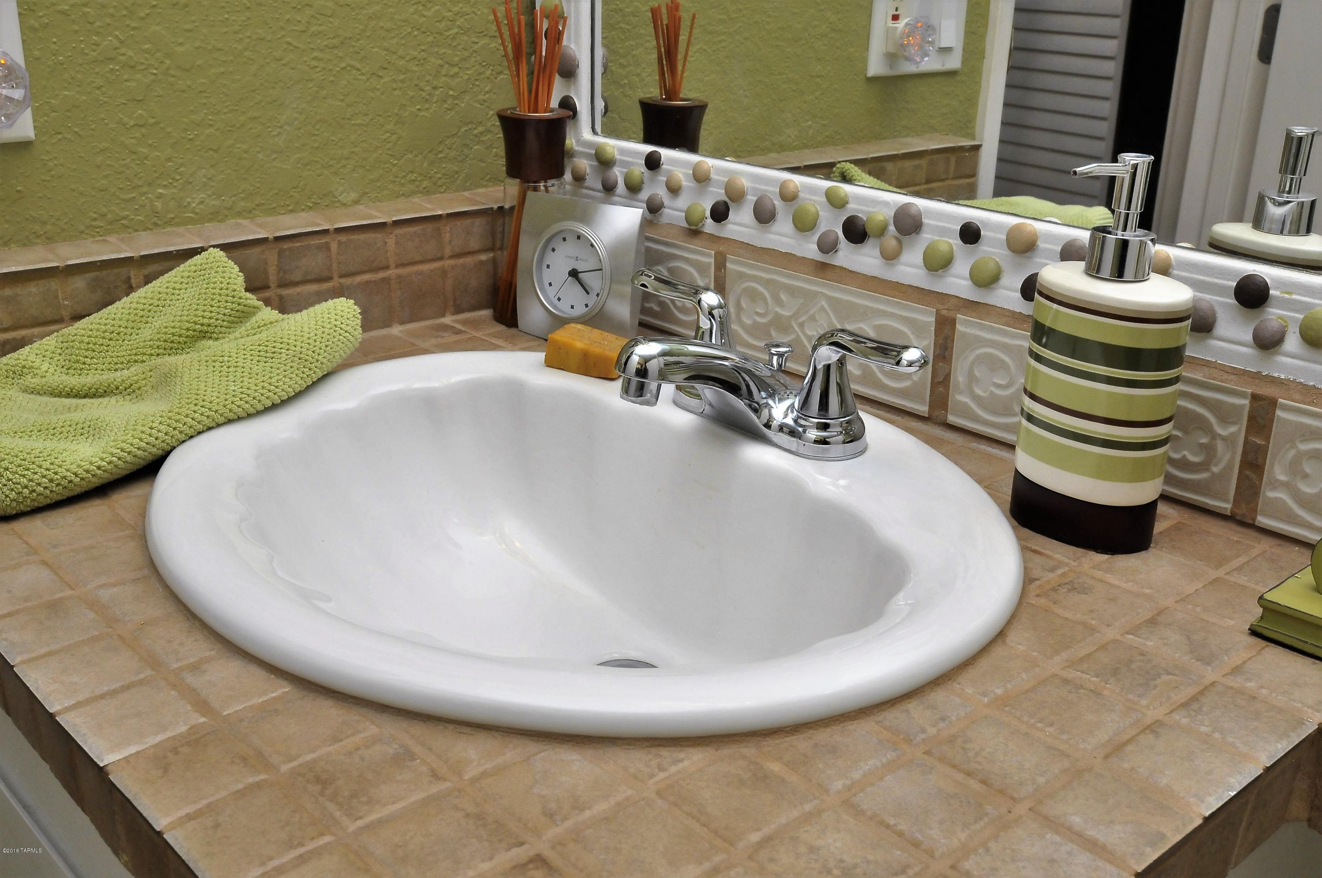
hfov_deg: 53.2
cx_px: 661
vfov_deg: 36.8
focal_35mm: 36
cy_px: 439
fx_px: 1320
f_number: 13
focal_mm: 24
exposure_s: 1/60
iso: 1250
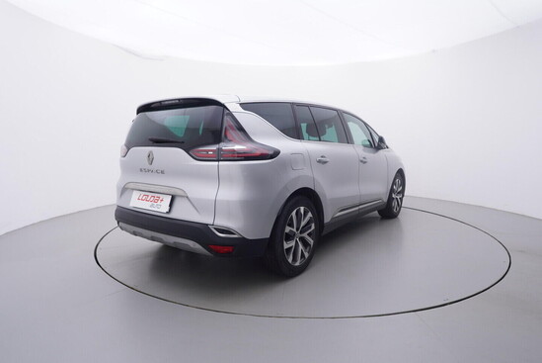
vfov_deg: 56.2
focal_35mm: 22
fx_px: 339
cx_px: 271
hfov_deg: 77.3
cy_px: 182
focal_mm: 15
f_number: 5
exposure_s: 1/80
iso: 200
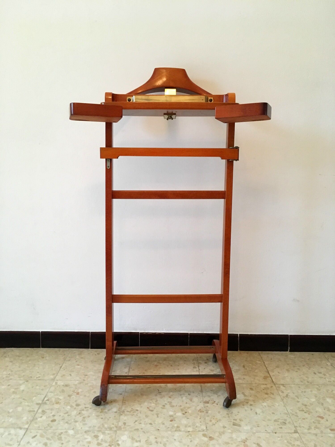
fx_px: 374
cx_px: 168
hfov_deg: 48.2
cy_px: 224
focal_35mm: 29
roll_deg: +0.9
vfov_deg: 61.7
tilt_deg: -7.1
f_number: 2.2
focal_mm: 4.15
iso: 200
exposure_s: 1/33
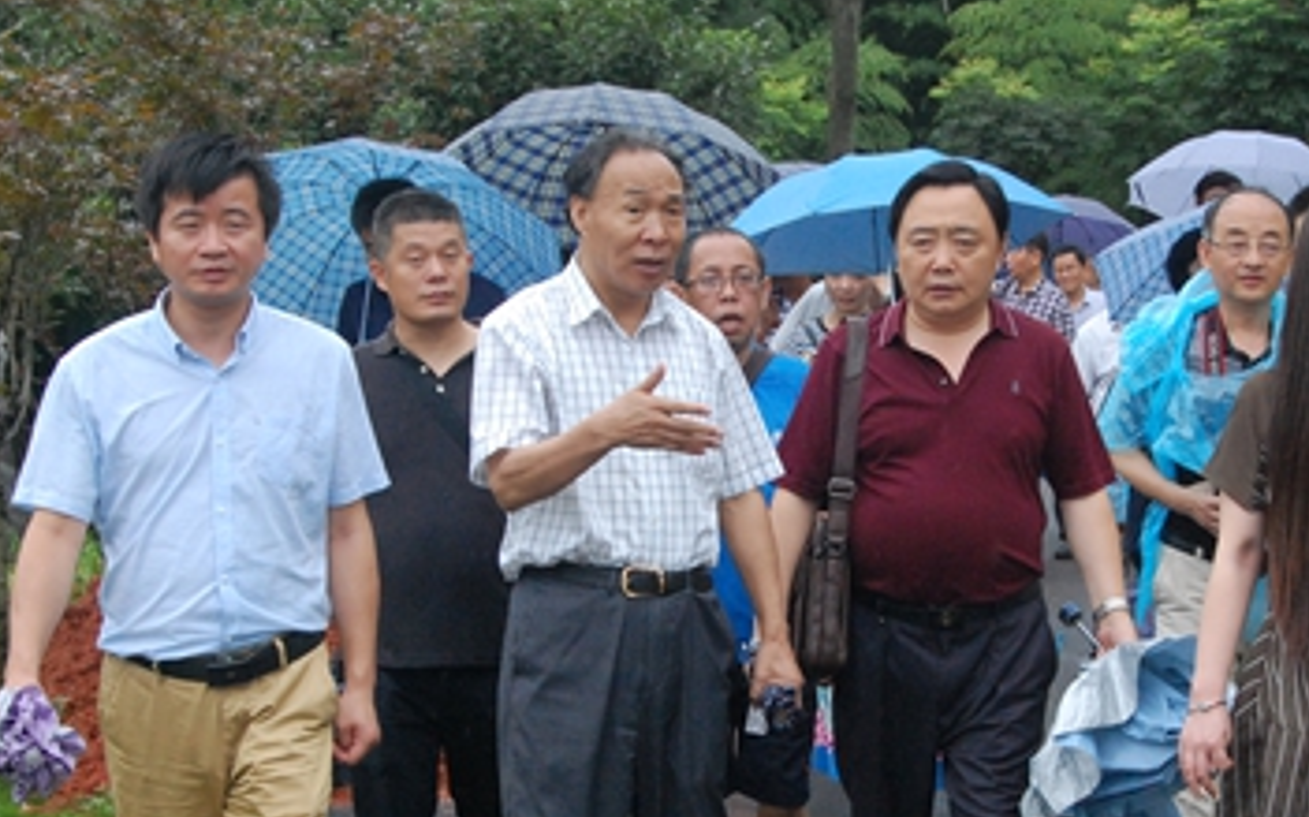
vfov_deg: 15.0
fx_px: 3102
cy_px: 567
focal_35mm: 87
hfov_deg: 23.8
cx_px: 809
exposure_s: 1/500
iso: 1600
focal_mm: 40
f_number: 11
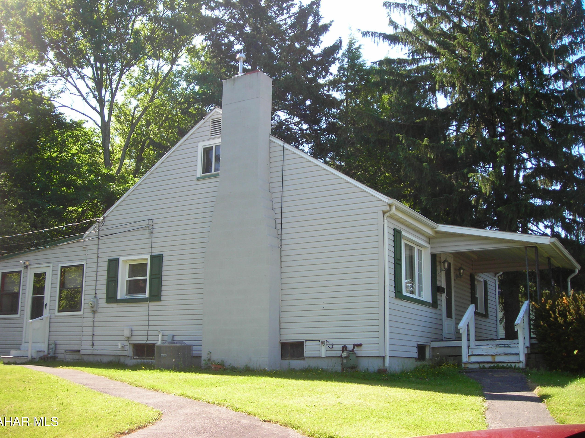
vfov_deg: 36.8
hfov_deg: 47.9
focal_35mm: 39
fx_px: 659
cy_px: 217
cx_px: 294
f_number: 3.2
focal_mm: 6.3
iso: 50
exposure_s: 1/160
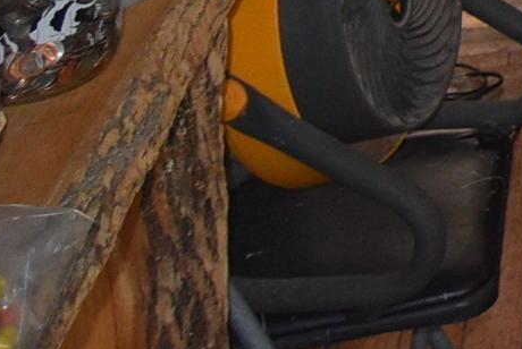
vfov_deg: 9.3
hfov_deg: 13.1
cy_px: -709
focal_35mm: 117
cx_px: 1252
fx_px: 1699
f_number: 4
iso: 800
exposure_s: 1/125
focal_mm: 12
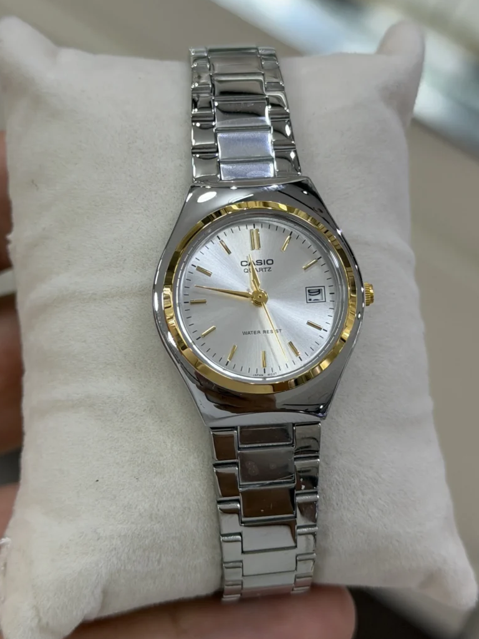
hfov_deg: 29.1
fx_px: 923
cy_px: 312
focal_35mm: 50
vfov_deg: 38.2
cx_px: 233
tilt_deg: -63.8
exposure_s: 1/652
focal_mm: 6.76
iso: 80
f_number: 1.78
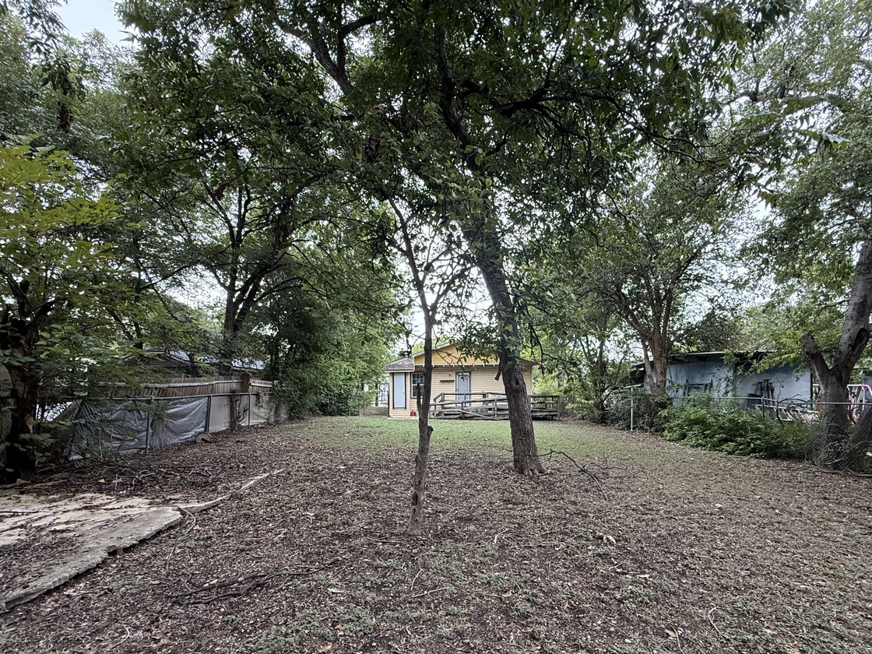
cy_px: 404
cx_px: 466
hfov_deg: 87.6
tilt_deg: -0.5
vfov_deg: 70.6
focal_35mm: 18
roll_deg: +0.9
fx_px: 453
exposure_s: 1/99
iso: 160
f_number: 2.2
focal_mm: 2.22
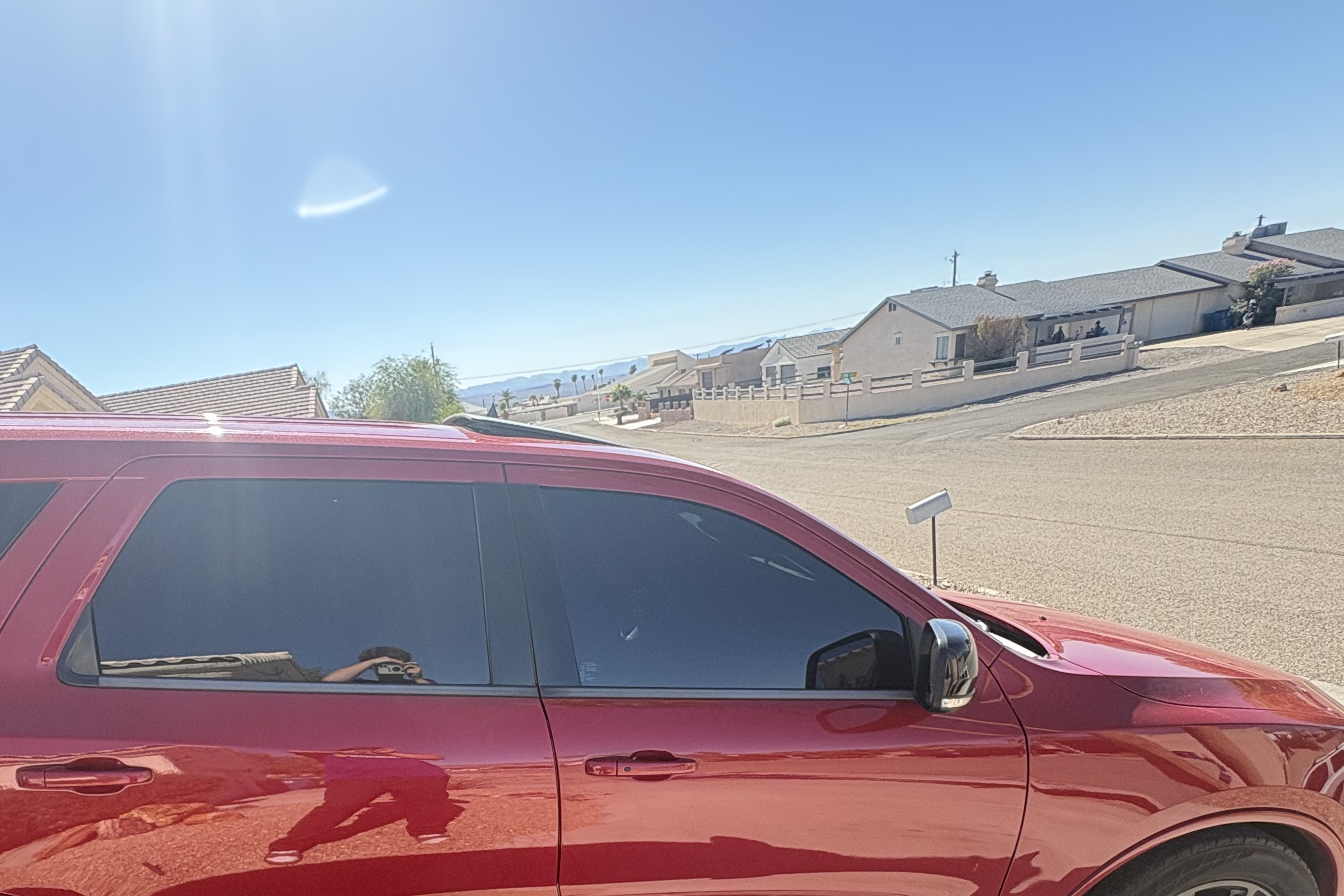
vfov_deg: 50.5
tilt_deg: -21.9
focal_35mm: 23
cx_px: 493
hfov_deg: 74.6
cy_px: 760
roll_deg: +9.3
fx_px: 859
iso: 64
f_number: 2.2
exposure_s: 1/707
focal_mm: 2.22
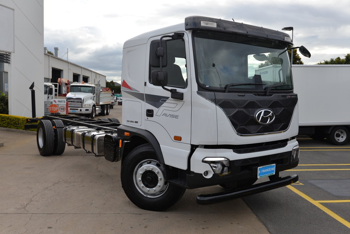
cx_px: 175
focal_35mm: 35
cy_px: 117
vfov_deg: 37.9
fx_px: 340
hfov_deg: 54.4
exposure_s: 1/250
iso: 180
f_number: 8
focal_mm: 35
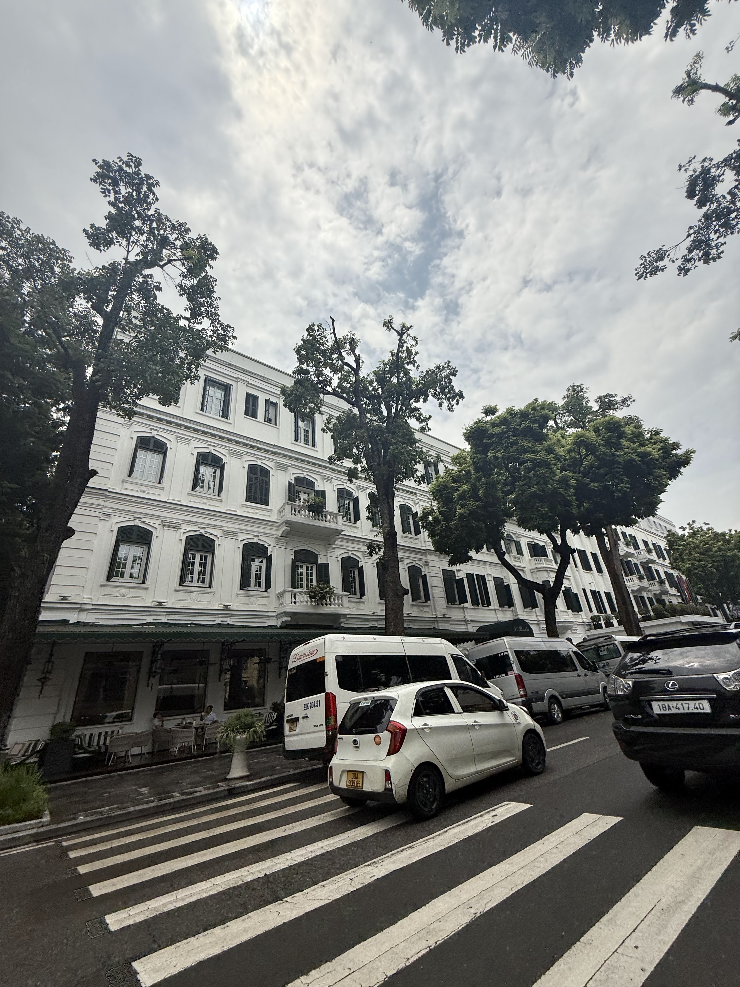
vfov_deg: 102.1
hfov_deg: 85.7
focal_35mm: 14
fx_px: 399
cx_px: 370
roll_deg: +10.4
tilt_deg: +22.9
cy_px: 494
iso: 50
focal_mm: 2.22
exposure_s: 1/3125
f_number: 2.2
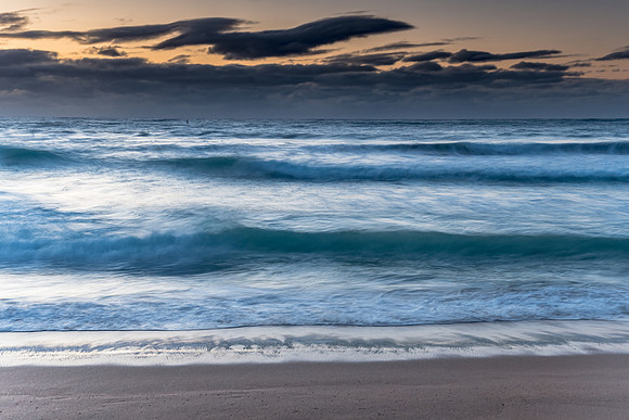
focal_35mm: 51
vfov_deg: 26.4
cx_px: 314
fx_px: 895
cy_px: 210
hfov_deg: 38.7
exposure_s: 1.3
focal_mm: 34
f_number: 8
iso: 200
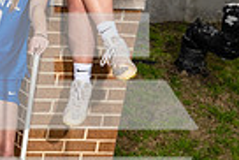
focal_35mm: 141
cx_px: -250
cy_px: 38
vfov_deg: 9.7
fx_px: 937
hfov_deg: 12.6
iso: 200
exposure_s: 1/250
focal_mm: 33
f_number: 9
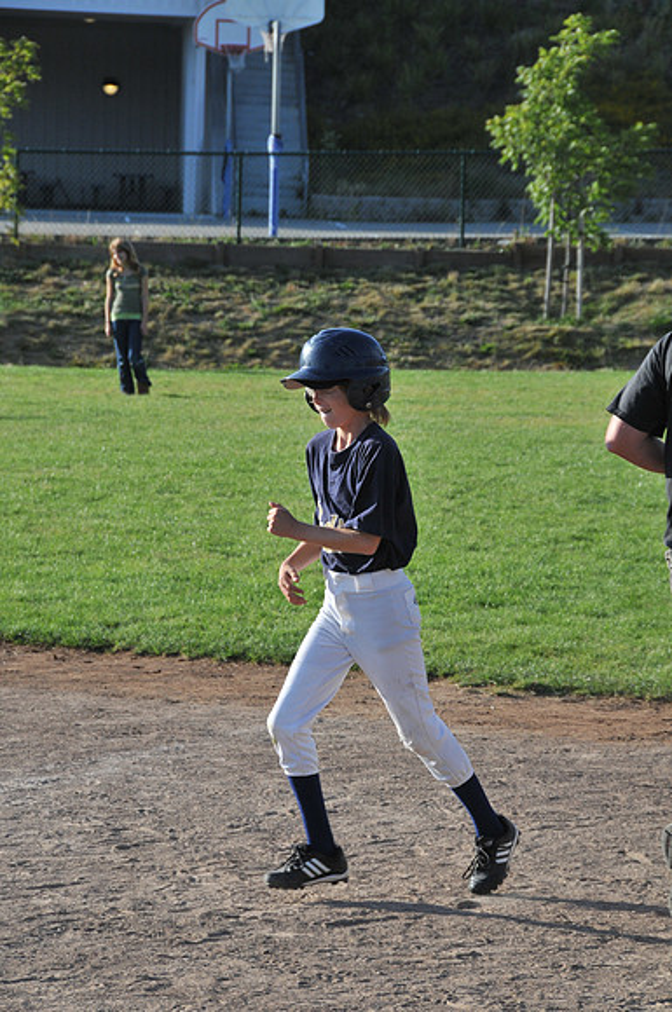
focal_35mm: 168
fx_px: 4718
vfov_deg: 12.2
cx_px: 336
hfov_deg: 8.1
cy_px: 506
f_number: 11
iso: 400
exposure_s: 1/500
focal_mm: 112
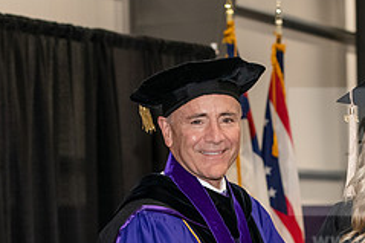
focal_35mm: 170
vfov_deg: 8.0
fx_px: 1722
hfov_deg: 12.1
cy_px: 273
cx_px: 243
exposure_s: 1/200
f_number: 5
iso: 2500
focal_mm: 70
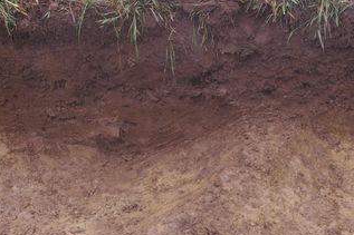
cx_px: 255
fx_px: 698
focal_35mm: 71
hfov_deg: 28.2
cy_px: 216
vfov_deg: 18.8
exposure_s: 1/180
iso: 200
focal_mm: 20
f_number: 8
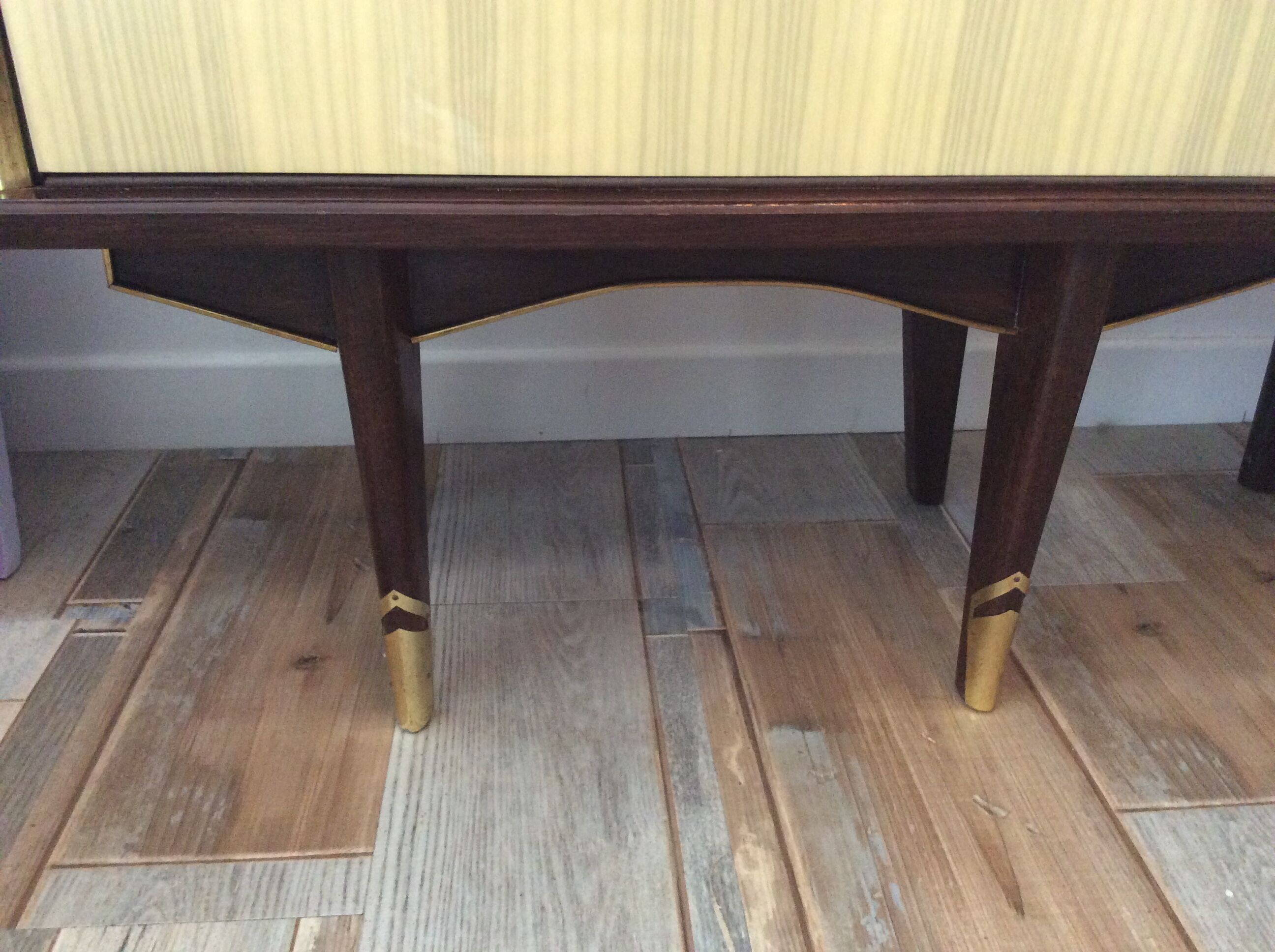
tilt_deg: -27.3
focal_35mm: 32
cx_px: 638
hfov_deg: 56.9
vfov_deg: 44.1
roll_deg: -0.8
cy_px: 476
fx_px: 1177
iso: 250
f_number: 2.4
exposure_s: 1/25
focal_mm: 3.3
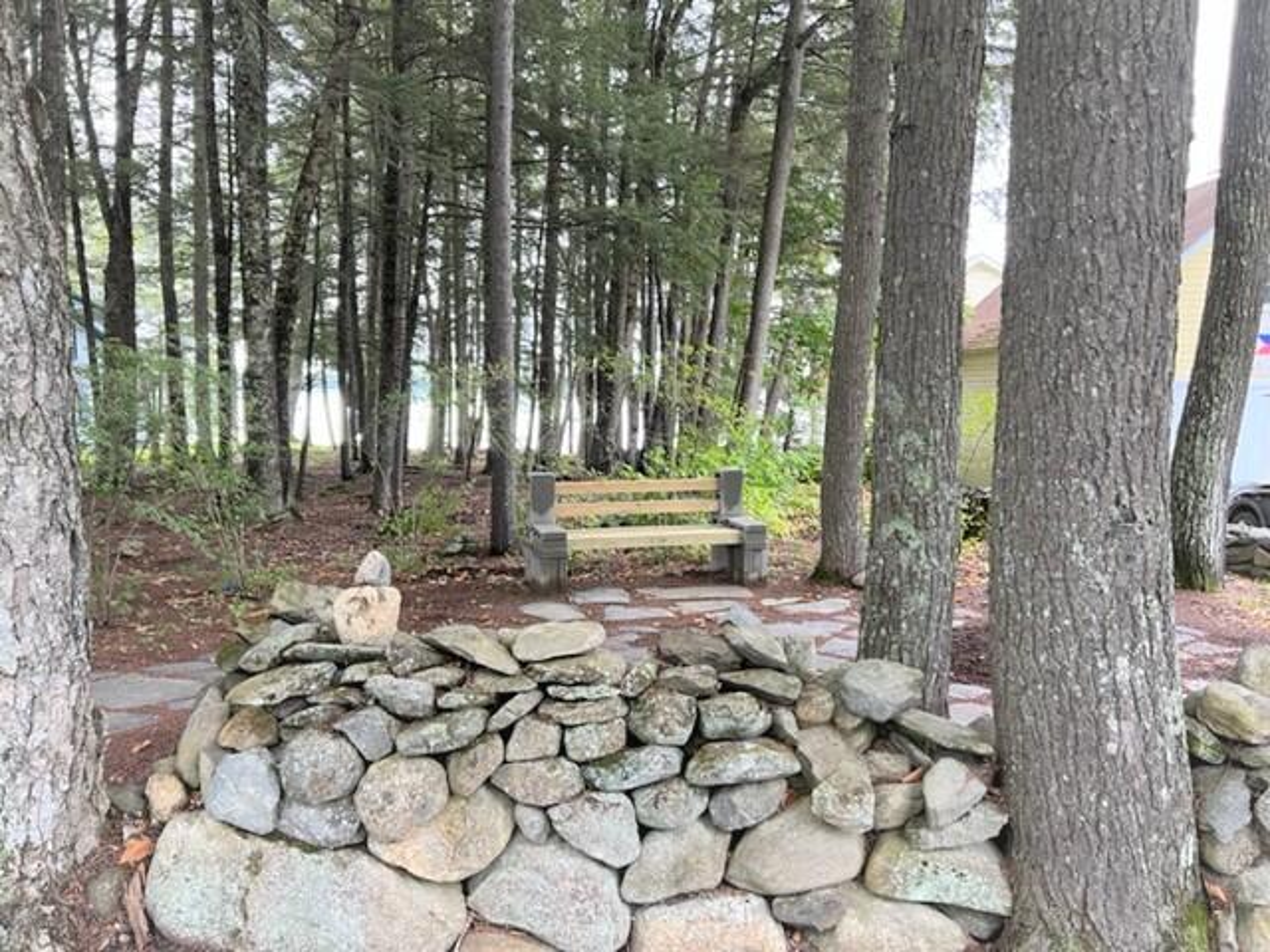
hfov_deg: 67.3
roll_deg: -0.6
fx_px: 954
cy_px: 476
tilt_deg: -5.5
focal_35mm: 26
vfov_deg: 53.1
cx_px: 635
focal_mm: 5.7
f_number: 1.5
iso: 125
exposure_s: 1/96
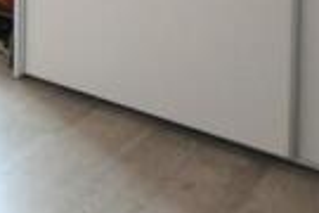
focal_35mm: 73
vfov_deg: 15.1
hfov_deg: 19.0
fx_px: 647
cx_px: -297
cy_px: -217
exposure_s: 1/60
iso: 1600
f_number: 4
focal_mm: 10
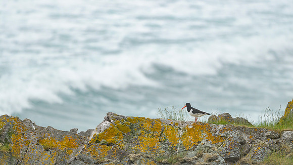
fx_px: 4068
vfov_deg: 2.3
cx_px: 146
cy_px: 87
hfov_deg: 4.1
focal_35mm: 524
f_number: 4
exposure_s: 1/800
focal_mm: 500
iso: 800
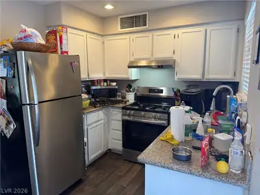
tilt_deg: -10.5
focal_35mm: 24
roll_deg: -2.3
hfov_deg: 71.6
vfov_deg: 56.8
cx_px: 130
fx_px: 180
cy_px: 98
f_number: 1.78
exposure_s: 1/60
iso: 125
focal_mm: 6.76
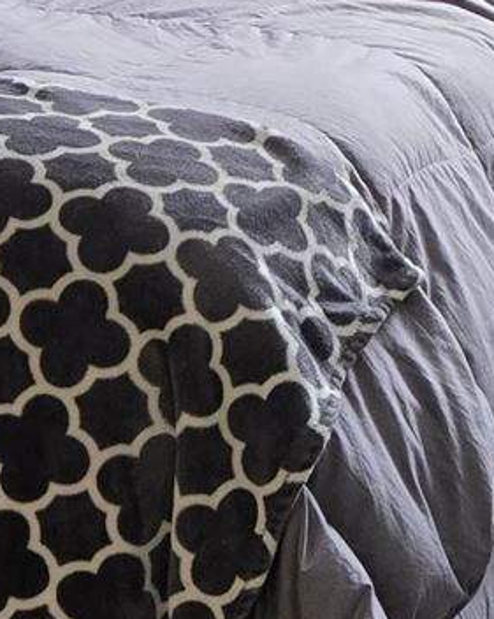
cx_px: 768
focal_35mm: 147
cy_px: -179
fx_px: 2690
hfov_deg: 10.1
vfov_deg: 12.7
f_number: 1.8
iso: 100
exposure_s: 1/120
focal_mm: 5.4
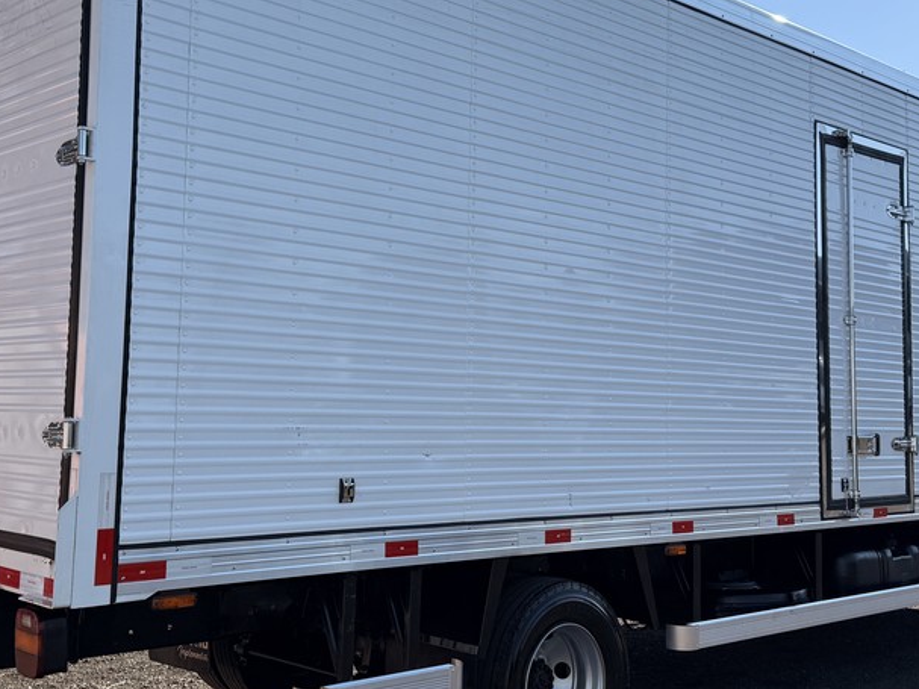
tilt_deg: +6.0
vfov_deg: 32.1
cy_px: 283
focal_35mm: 45
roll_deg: +0.9
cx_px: 408
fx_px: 1194
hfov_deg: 42.0
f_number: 1.78
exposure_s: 1/3953
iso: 80
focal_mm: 6.76
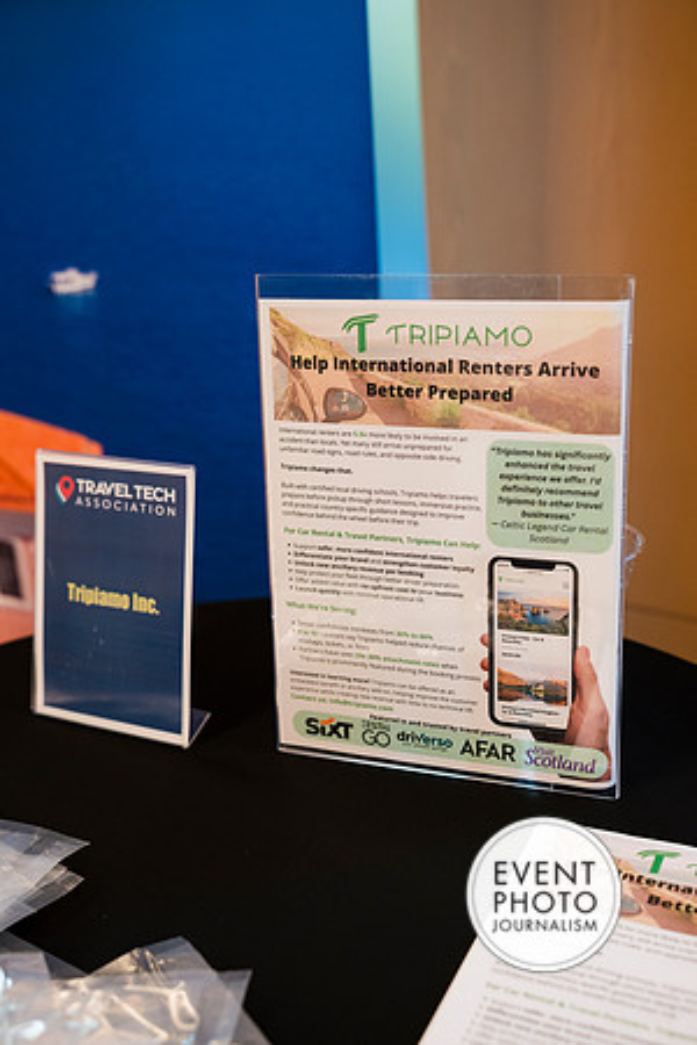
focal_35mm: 42
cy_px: 522
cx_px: 348
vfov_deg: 46.4
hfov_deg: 31.9
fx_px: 1220
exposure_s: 1/200
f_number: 3.2
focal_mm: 42
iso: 900
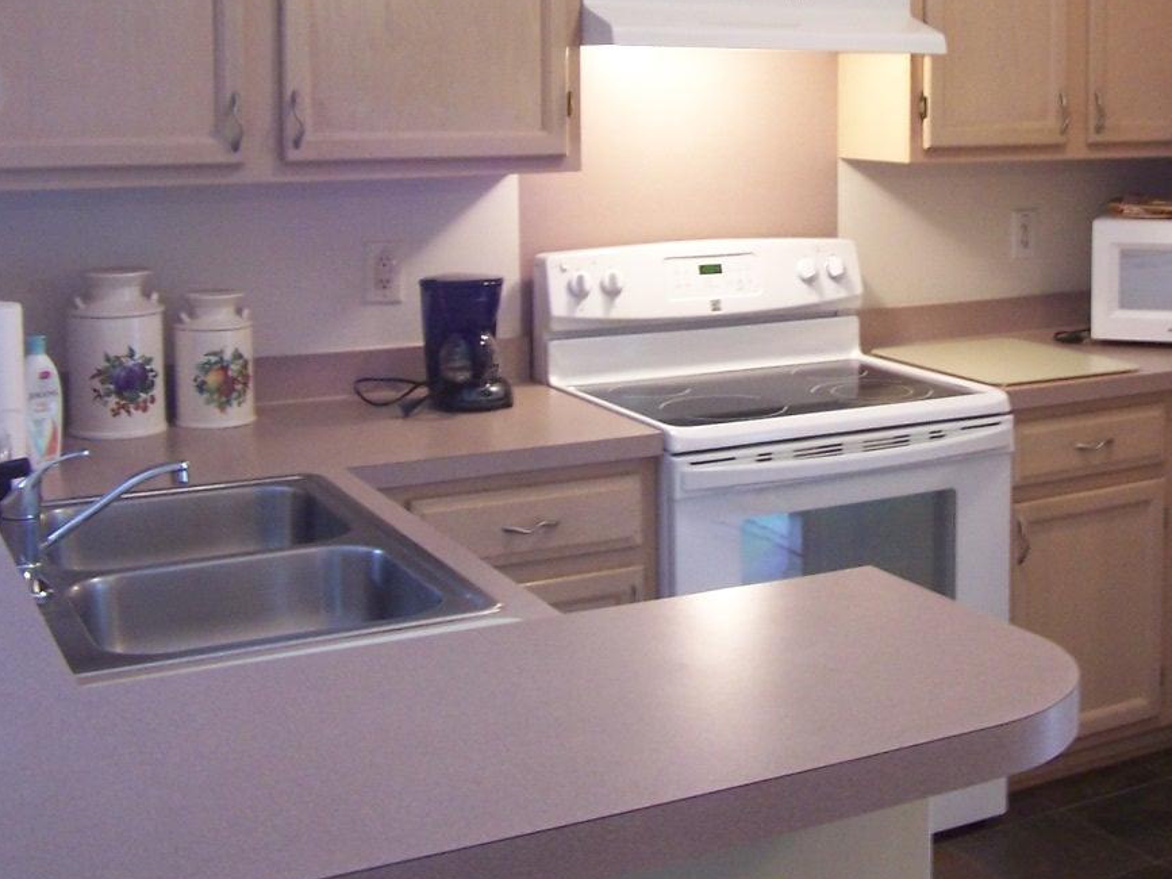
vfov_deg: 21.4
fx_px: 2302
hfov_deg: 28.1
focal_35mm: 68
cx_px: 891
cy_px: 210
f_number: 2.8
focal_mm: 6.3
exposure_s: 1/10
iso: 140
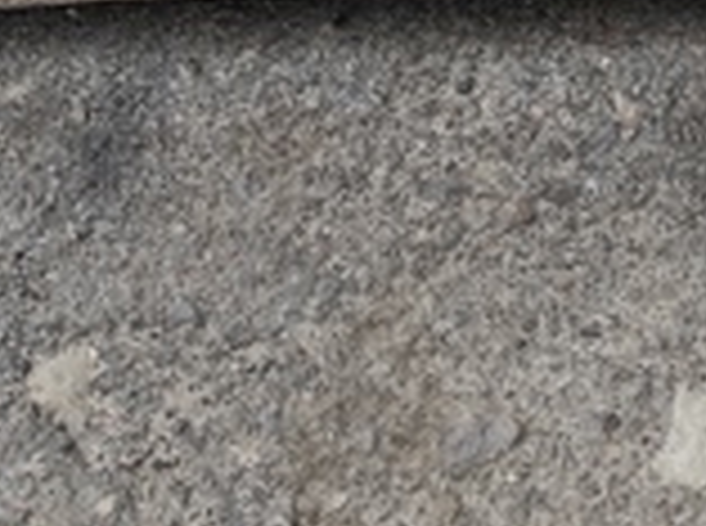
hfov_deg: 19.5
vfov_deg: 13.4
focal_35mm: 94
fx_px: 1913
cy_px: -542
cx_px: 890
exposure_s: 1/211
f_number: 1.65
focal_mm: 6.19
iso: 50
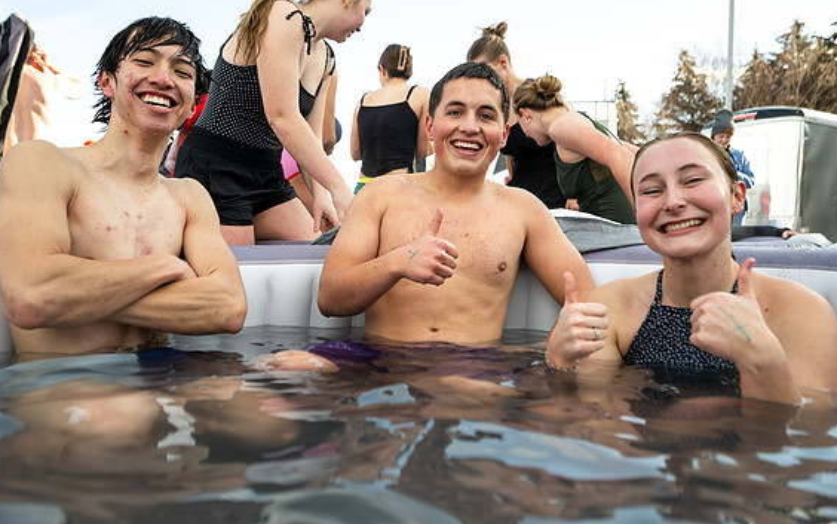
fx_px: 685
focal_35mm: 30
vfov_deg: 41.9
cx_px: 390
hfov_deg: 62.8
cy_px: 275
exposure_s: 1/800
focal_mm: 27
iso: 250
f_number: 4
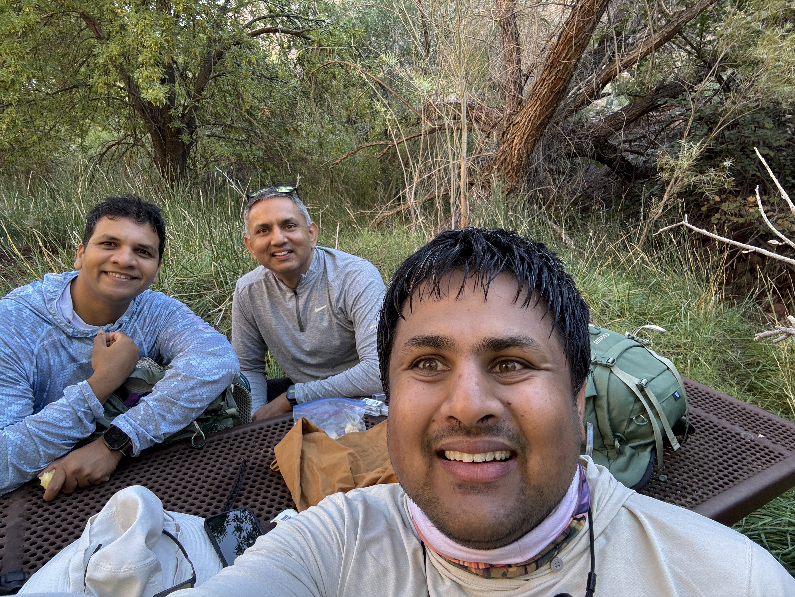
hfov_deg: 73.9
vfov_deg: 58.9
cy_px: 298
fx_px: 528
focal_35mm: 23
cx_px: 398
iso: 80
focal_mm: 2.69
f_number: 1.9
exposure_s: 1/119
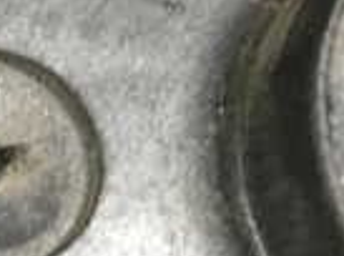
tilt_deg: -72.1
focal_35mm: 131
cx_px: -434
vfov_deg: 11.0
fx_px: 1298
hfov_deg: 12.4
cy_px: 315
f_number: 1.8
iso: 100
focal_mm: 3.99
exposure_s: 1/5
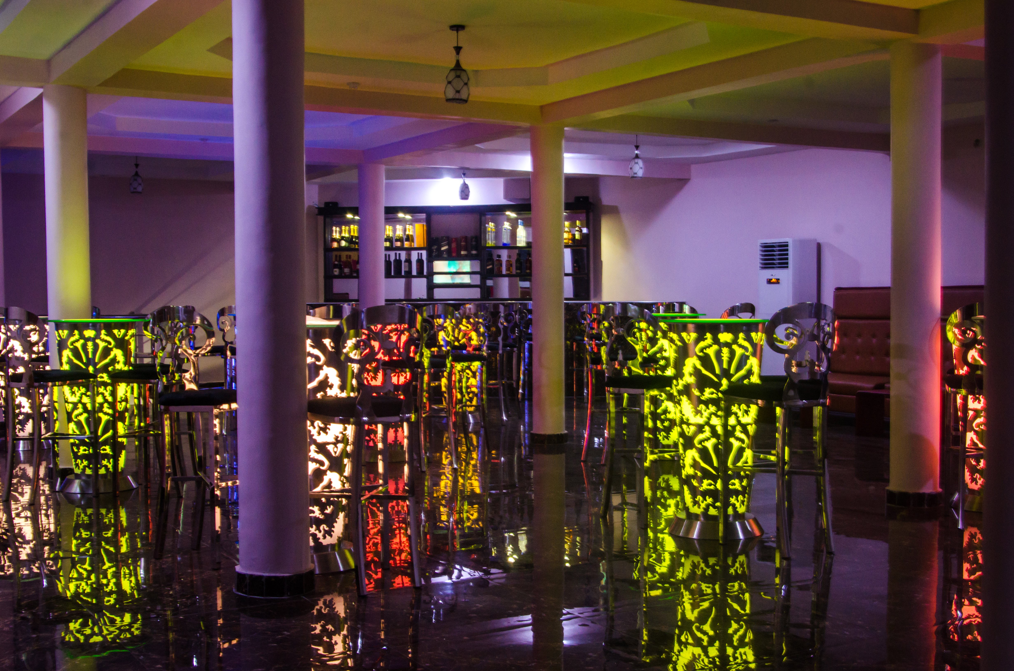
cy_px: 336
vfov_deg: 31.8
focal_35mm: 42
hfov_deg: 46.5
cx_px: 507
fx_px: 1181
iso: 1000
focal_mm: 28
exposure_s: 1/1.67
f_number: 10
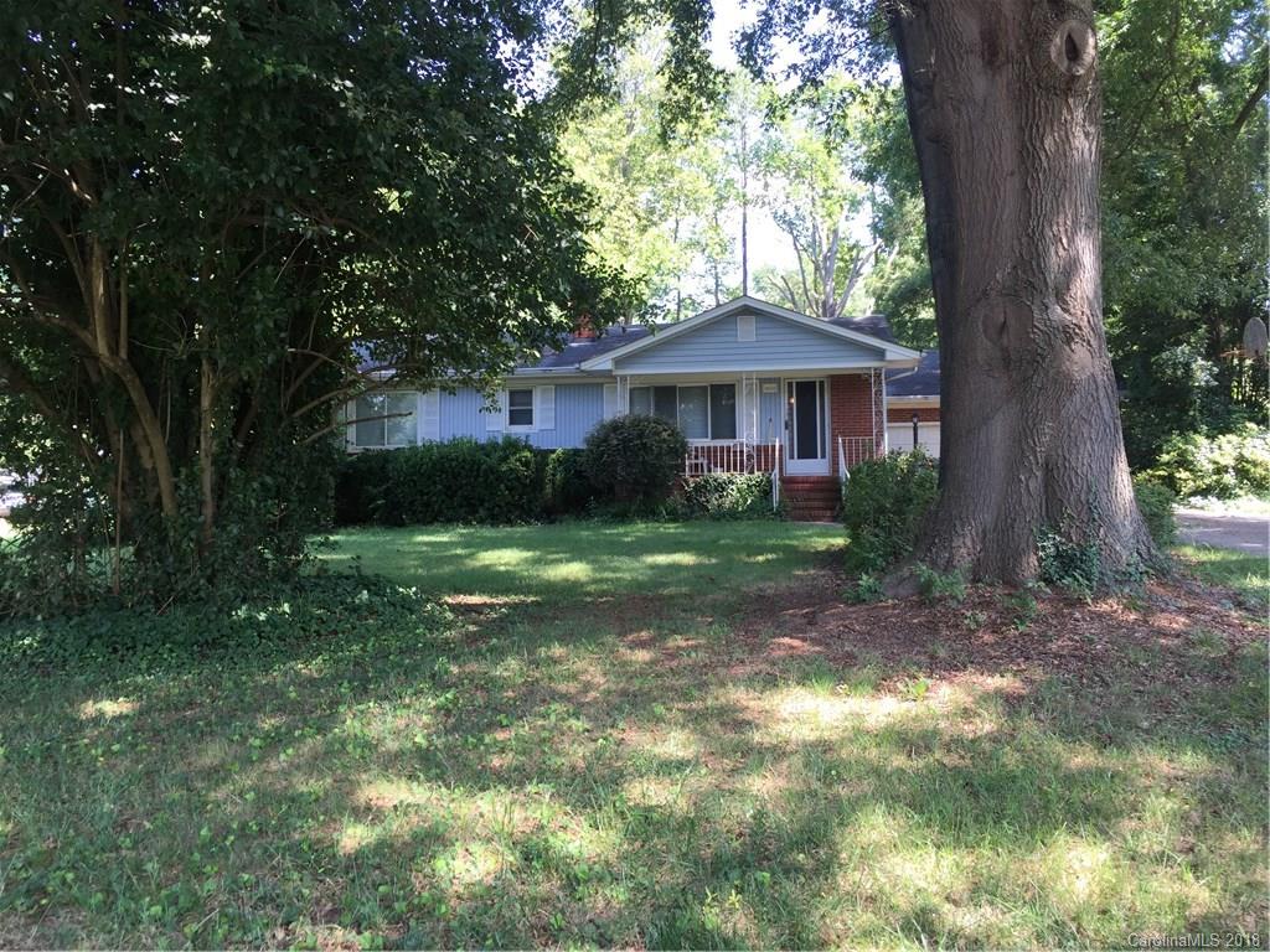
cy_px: 476
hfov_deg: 61.7
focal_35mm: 29
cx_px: 635
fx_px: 1064
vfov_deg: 48.2
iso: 32
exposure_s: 1/120
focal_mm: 4.15
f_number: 2.2
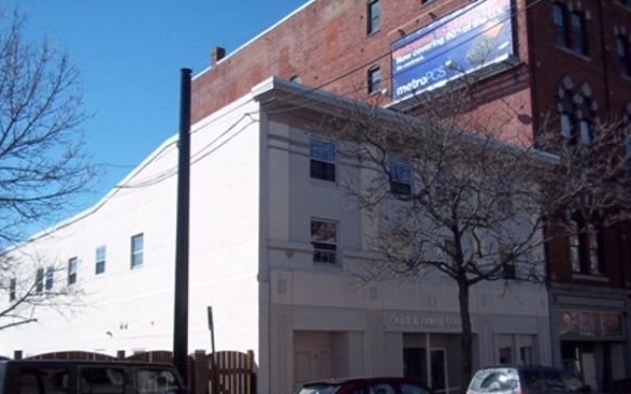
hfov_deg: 50.4
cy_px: 239
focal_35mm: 39
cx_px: 317
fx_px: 671
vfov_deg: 32.7
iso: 200
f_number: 8
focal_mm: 6.5
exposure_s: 1/500
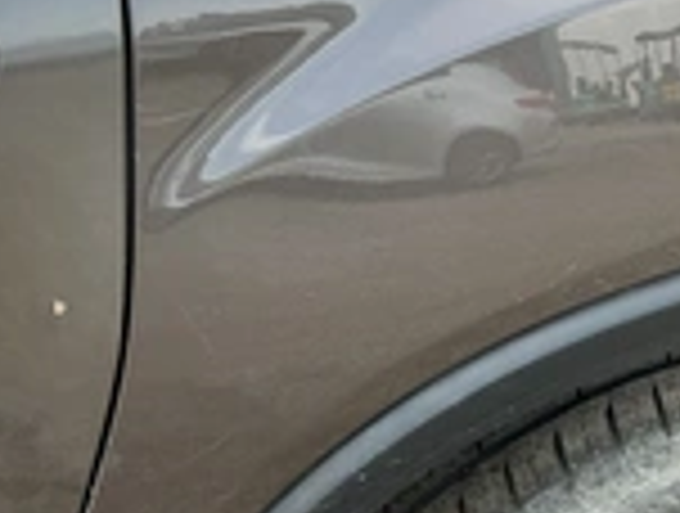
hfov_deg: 25.1
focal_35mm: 74
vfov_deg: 19.9
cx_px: 666
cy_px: 135
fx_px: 1457
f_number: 1.8
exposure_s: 1/307
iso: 25
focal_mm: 3
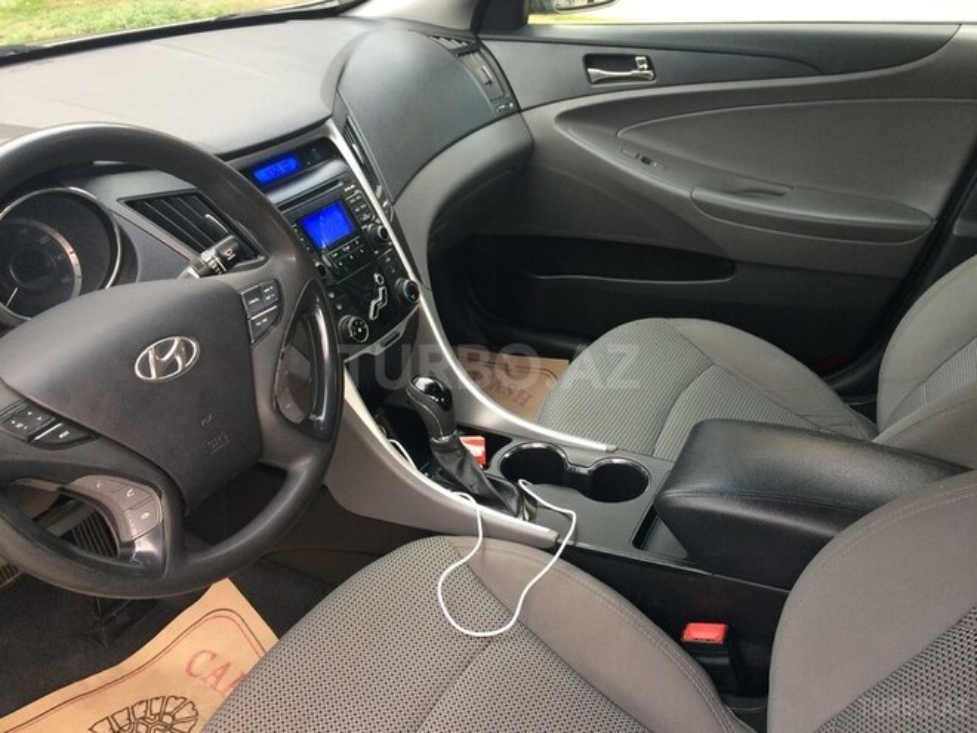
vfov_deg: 48.2
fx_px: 818
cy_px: 366
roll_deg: -1.4
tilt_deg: -31.3
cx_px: 488
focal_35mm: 29
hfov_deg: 61.7
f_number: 2.2
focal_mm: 4.15
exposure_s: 1/33
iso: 64
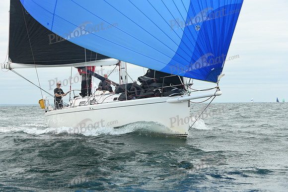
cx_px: 144
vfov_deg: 16.7
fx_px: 656
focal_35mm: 82
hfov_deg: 24.8
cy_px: 96
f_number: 7.1
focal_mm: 82
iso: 400
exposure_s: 1/800
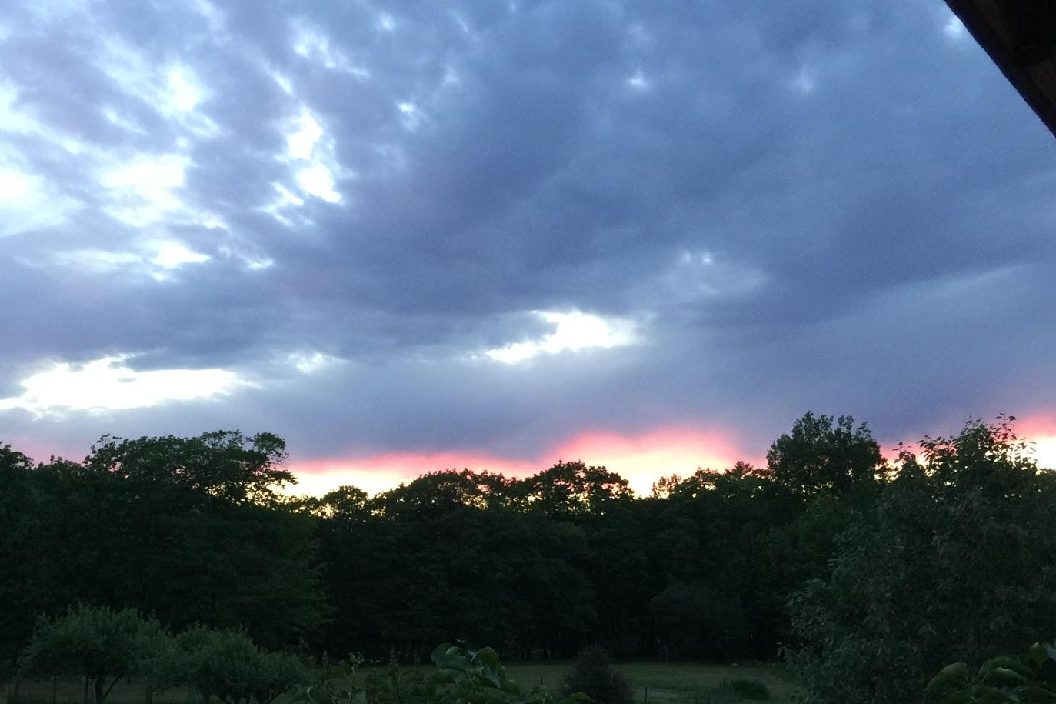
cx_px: 366
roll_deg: -2.8
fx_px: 1320
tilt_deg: +1.4
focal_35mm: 45
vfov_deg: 29.3
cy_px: 539
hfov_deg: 43.1
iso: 64
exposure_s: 1/15
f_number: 2.2
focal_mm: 4.15
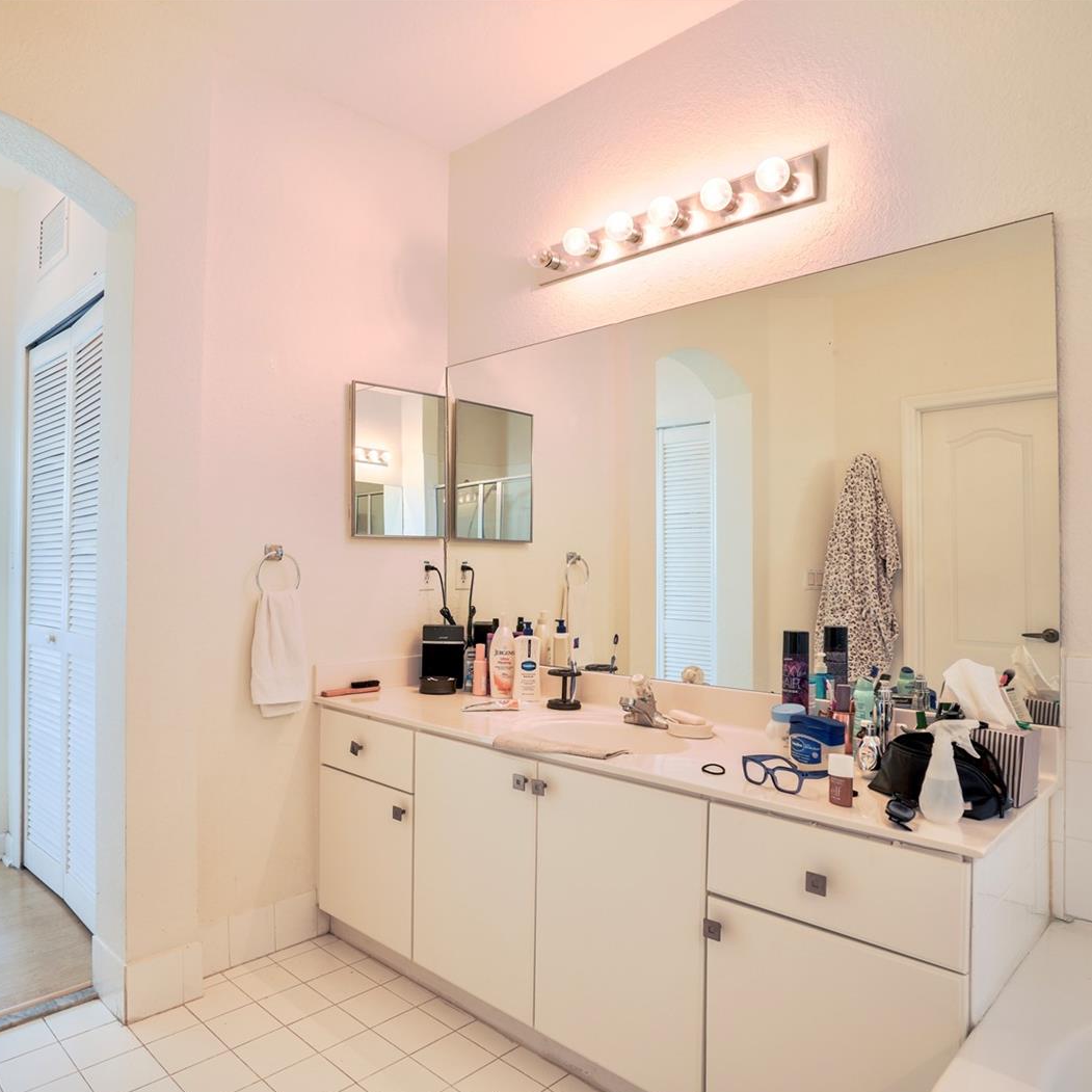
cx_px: 451
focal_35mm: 22
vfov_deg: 69.6
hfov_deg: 69.1
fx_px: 785
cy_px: 548
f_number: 7.1
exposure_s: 1/800
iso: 100
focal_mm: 17
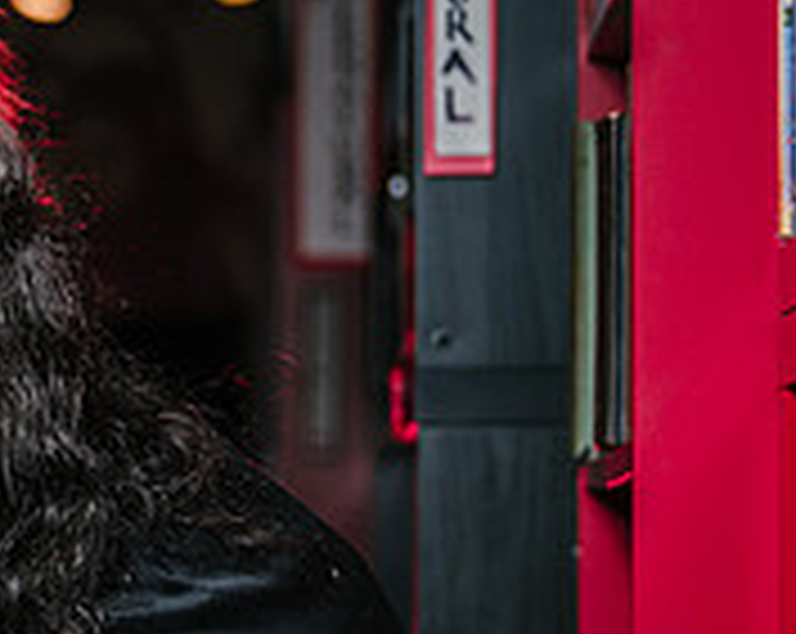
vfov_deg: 7.1
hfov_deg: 8.7
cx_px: -481
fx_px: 5104
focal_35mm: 217
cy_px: 502
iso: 64
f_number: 3.5
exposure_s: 1/200
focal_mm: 70
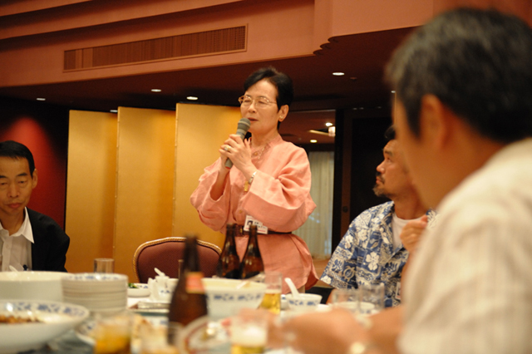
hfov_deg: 39.6
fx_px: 738
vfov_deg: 27.0
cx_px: 266
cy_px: 177
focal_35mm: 50
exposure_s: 1/125
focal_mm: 50
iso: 4500
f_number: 2.8
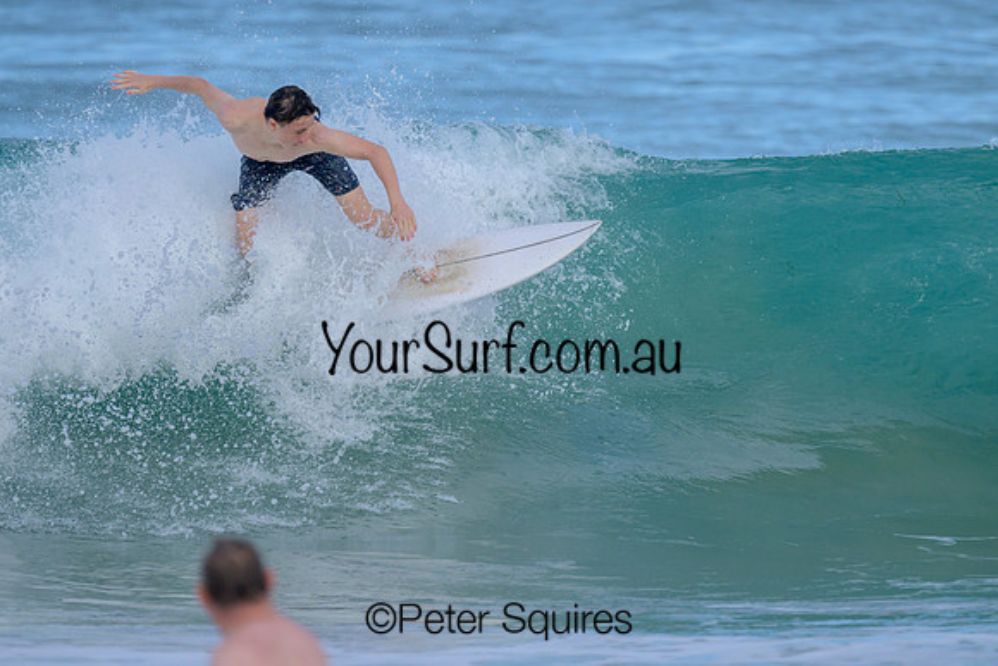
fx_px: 25154
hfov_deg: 2.3
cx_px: 518
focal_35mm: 907
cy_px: 332
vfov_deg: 1.5
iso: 500
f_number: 6.3
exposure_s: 1/2000
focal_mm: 800
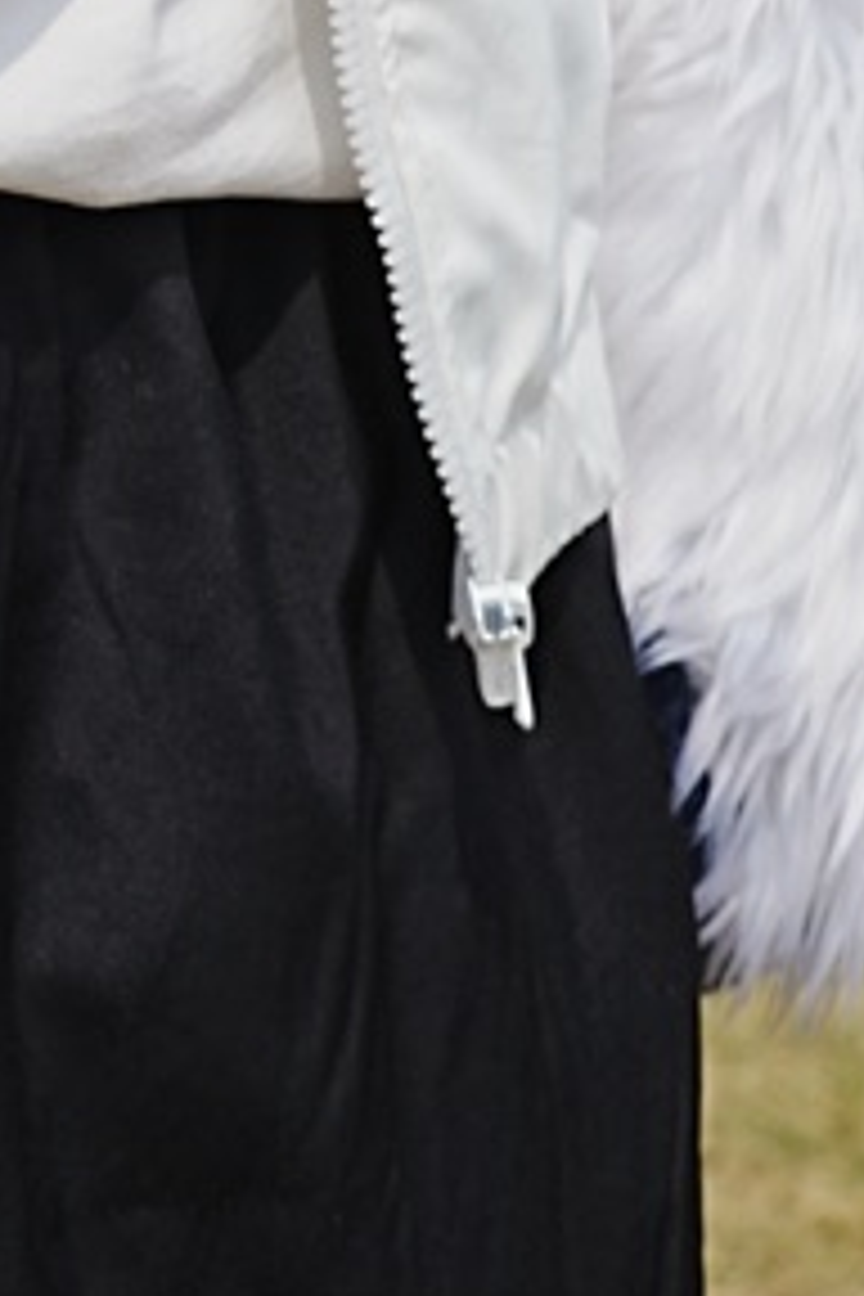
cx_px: -482
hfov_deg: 6.2
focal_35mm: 219
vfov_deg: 8.3
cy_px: -2187
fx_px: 7883
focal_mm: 35
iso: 100
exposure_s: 1/1250
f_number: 5.6
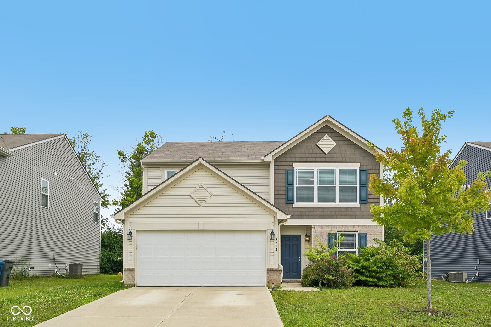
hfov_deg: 61.9
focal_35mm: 30
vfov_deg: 43.6
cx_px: 246
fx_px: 409
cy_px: 164
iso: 100
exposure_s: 1/320
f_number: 8
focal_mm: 30
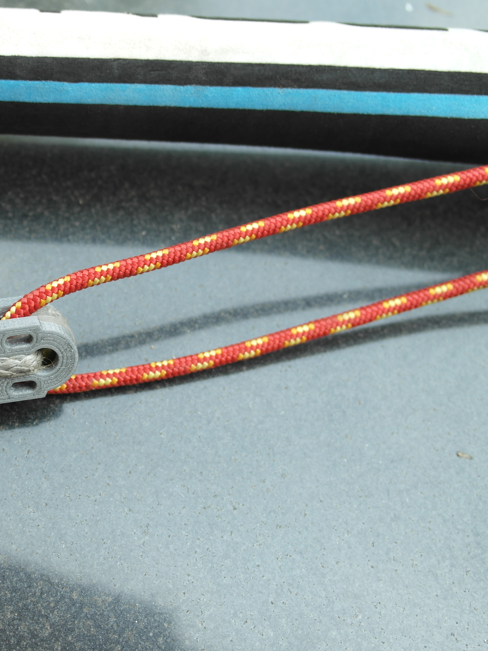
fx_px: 827
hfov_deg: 30.5
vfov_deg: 42.9
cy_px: 326
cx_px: -1
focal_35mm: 44
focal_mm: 20
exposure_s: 1/125
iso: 100
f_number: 4
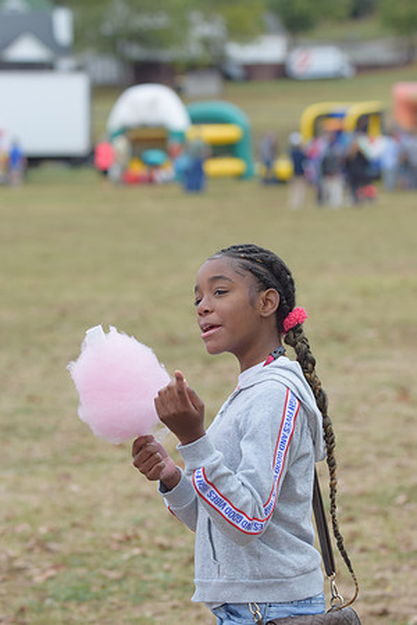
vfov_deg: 14.4
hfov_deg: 9.6
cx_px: 208
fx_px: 2476
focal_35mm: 142
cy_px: 312
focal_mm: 95
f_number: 3.5
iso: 100
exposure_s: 1/250
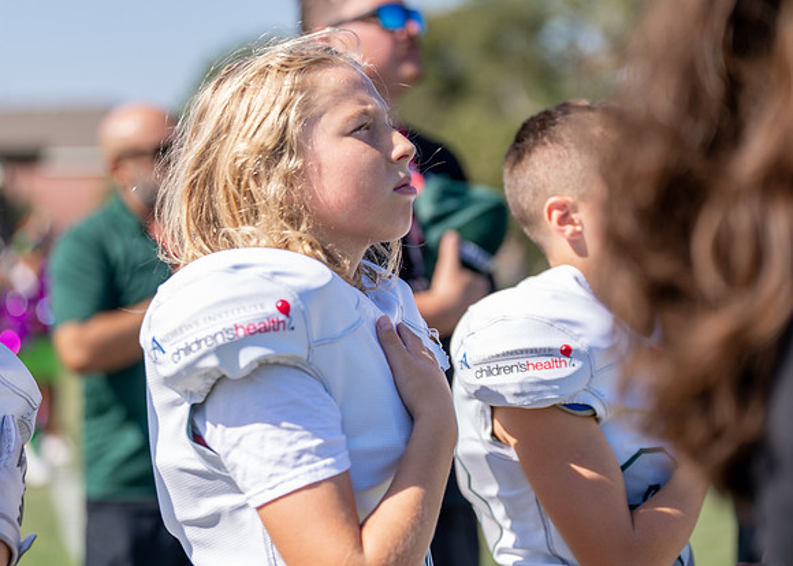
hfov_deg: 18.8
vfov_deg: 13.5
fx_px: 2398
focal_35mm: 107
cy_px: 278
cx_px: 378
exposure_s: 1/1250
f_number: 2.8
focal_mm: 97
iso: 100
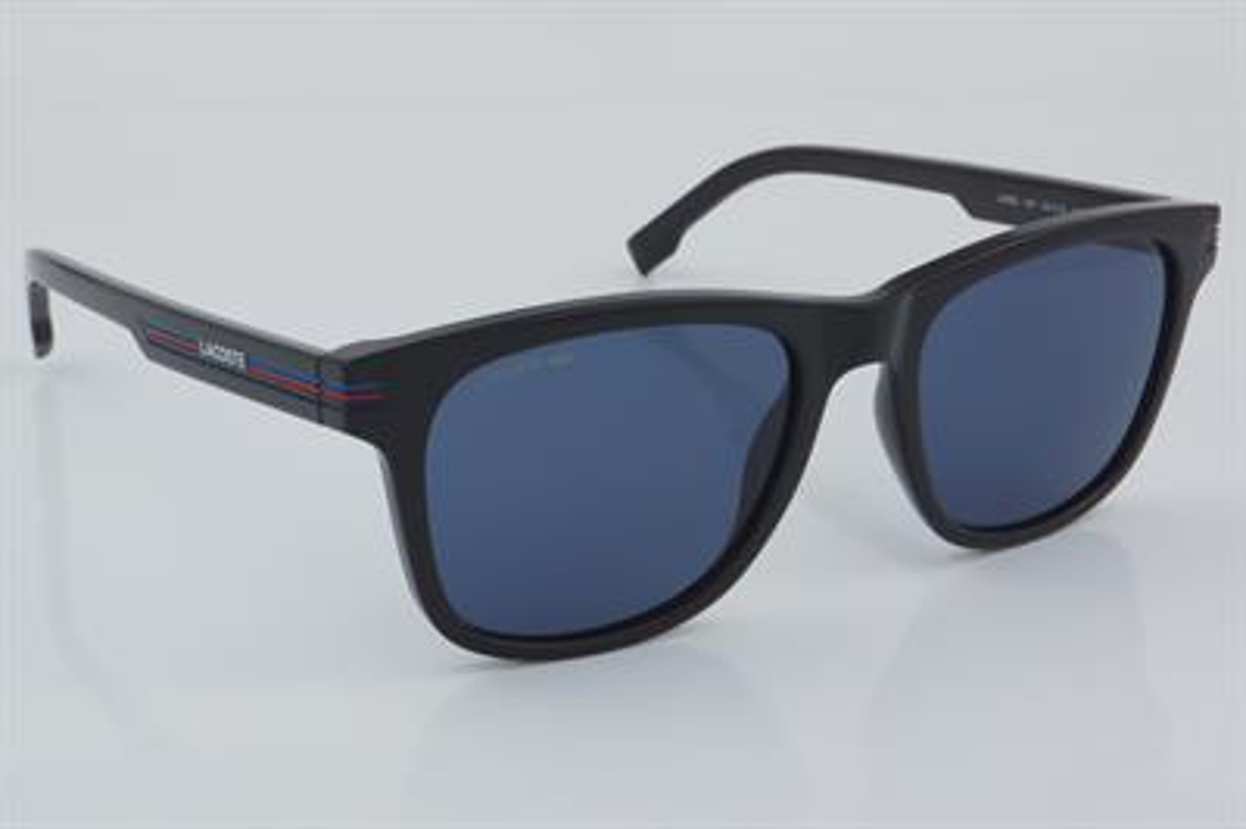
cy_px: 414
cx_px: 623
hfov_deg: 27.0
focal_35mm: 75
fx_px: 2594
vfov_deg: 18.2
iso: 100
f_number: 32
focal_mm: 50
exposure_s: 1/4
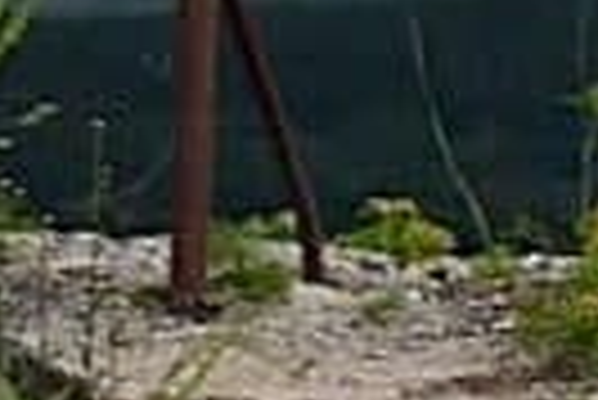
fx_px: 3076
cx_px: -369
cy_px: -389
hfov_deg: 10.6
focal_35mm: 185
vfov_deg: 7.2
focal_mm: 24
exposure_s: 1/320
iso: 100
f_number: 6.3
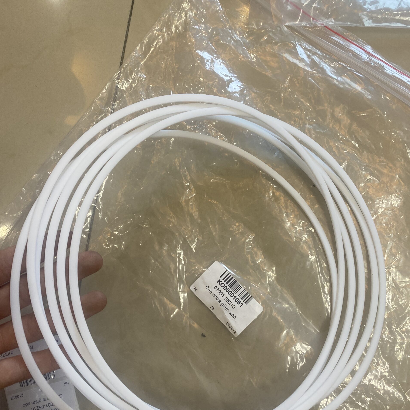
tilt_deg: -82.6
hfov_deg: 52.5
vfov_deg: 52.4
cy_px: 228
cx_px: 203
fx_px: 415
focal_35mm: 31
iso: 80
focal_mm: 4.25
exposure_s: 1/100
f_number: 1.8
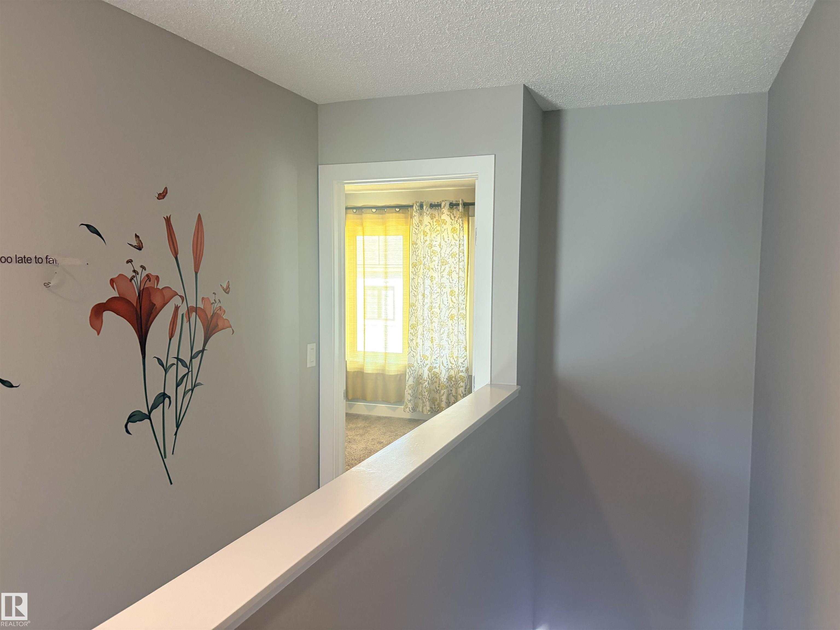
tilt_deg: -2.2
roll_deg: +0.6
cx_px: 420
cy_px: 315
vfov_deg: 53.1
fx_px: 631
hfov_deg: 67.3
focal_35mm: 26
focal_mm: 5.96
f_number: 1.6
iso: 200
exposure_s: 1/60
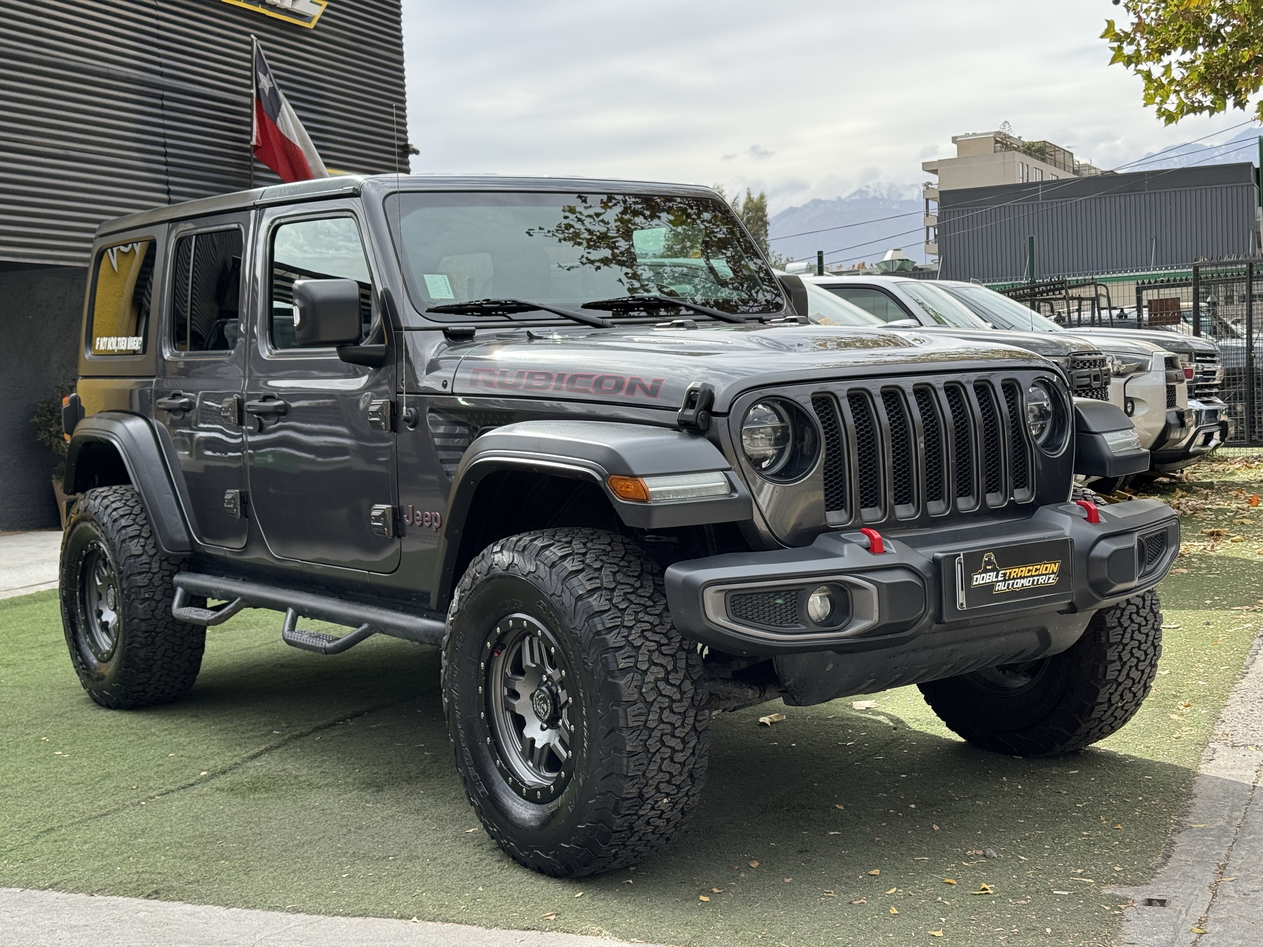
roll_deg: +2.5
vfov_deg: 30.3
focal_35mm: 48
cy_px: 474
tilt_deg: -1.0
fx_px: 1751
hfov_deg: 39.7
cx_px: 632
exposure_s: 1/1366
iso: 64
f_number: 1.78
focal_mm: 6.76
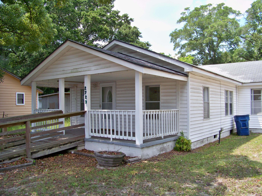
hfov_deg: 55.4
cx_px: 131
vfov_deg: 42.9
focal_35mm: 33
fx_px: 250
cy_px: 98
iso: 64
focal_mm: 5.85
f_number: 2.8
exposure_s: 1/320
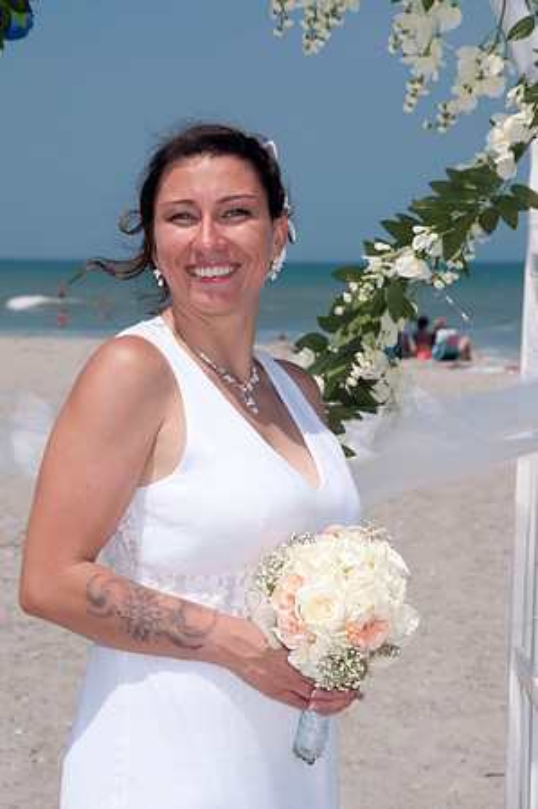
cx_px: 269
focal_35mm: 123
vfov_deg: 16.7
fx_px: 2763
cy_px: 404
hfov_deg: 11.1
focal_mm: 82
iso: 100
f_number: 13
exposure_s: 1/250
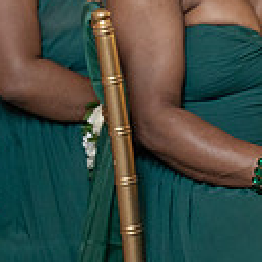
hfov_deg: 8.9
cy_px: 6
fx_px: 1661
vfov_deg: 9.0
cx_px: 335
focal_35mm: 194
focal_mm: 48
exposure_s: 1/200
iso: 2000
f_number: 4
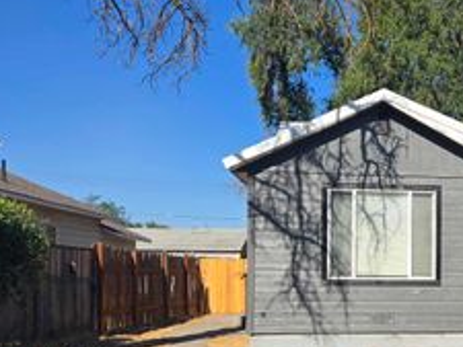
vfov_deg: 28.1
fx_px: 683
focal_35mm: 51
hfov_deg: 34.7
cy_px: 268
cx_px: 442
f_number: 1.8
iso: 25
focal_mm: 5.4
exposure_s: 1/1785
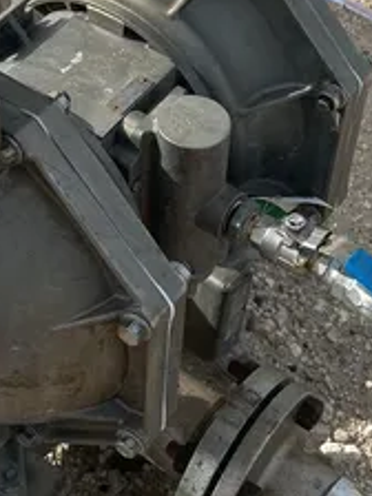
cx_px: 104
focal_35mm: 85
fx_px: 1218
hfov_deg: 17.3
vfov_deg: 22.6
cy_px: 70
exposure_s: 1/3571
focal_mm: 5.7
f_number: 1.5
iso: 50
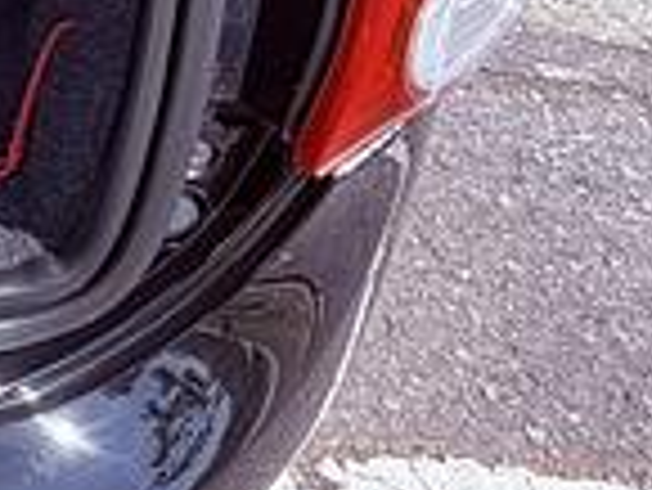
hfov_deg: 15.7
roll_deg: +0.4
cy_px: -324
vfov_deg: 16.7
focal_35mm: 77
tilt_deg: -25.3
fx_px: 1452
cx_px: -841
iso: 50
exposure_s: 1/224
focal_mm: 2.22
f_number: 2.2
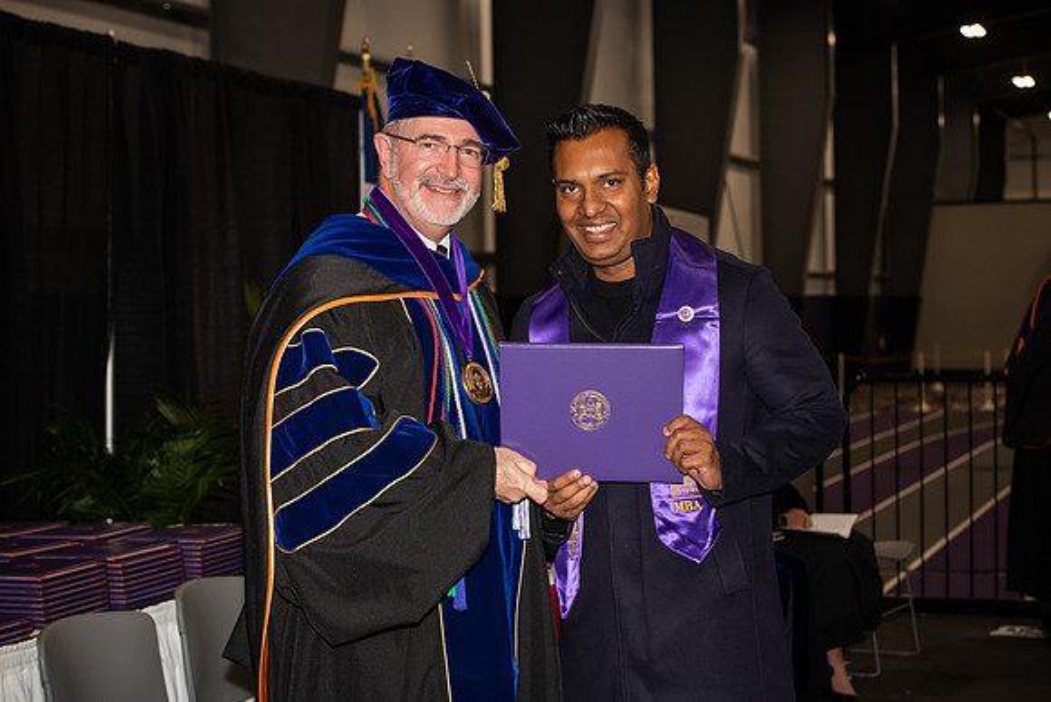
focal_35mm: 70
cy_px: 351
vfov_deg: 19.5
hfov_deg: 28.8
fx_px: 2044
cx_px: 526
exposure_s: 1/200
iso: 1000
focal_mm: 70
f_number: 5.6
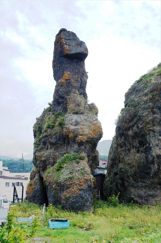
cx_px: 80
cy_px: 122
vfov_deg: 53.2
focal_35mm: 36
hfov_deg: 36.8
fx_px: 242
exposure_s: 1/500
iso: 200
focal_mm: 24
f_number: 6.3
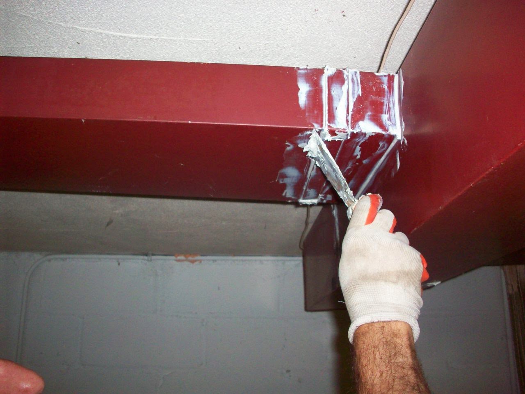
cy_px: 197
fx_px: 561
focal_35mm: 37
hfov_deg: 50.1
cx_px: 262
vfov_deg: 38.7
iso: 160
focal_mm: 6.2
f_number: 2.8
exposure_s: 1/64
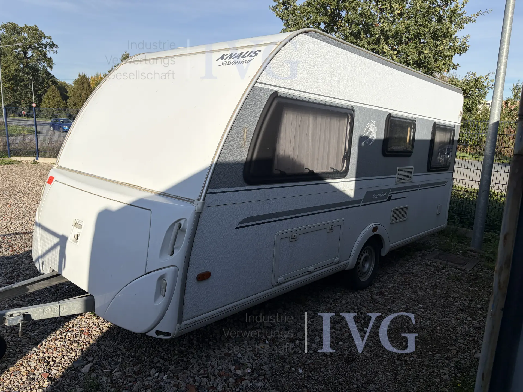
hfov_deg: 67.3
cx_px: 262
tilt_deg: -10.2
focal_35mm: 26
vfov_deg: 53.1
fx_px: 393
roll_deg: -2.0
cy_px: 196
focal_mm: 5.96
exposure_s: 1/4608
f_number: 1.6
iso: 50
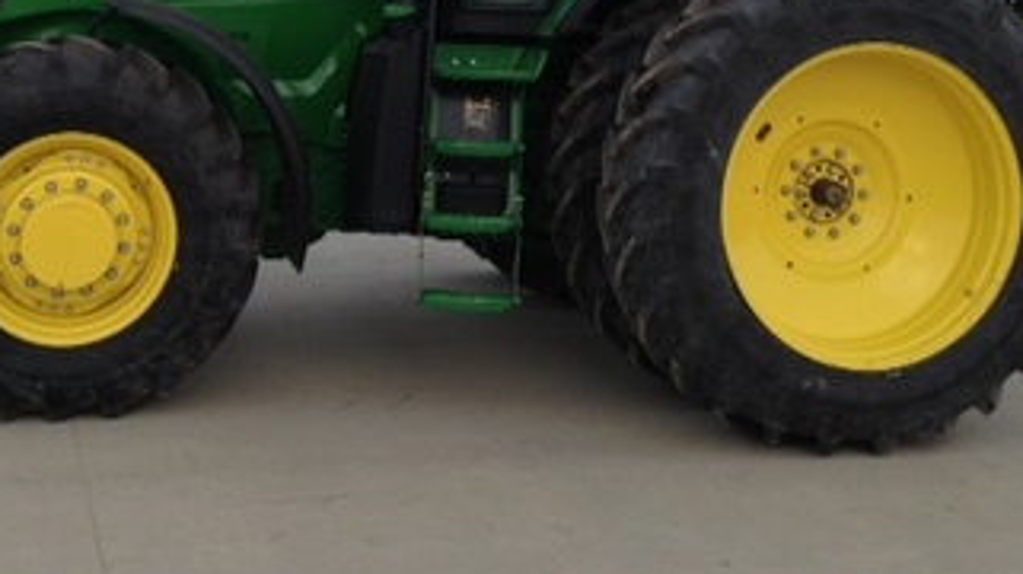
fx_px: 1653
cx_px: 398
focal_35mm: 61
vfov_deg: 19.1
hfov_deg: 34.2
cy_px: -6
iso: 50
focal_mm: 4.13
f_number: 2.4
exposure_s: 1/459
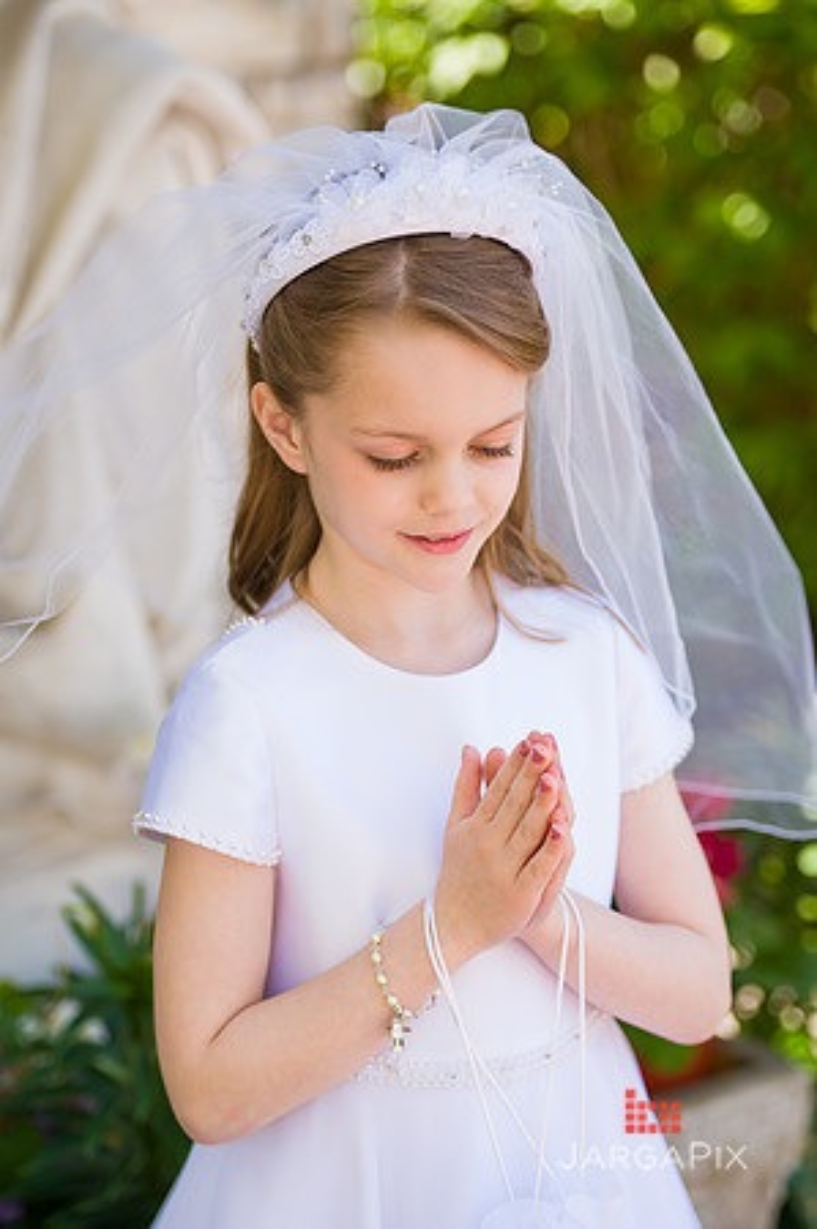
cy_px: 614
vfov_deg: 20.8
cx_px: 408
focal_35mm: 98
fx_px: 3344
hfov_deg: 13.9
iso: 200
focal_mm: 98
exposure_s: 1/500
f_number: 3.2
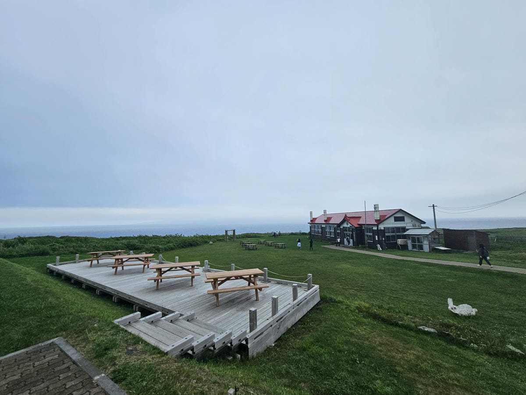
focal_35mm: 13
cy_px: 198
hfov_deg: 106.2
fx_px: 198
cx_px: 263
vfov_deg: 89.9
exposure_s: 1/1641
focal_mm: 2.2
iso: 50
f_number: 2.2
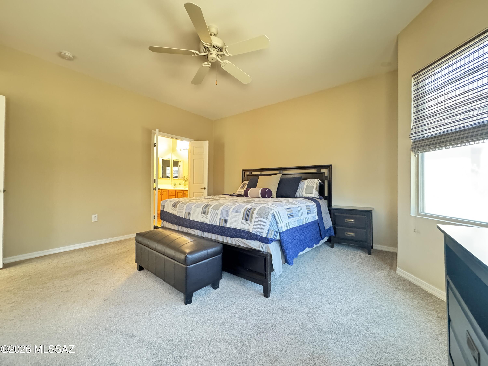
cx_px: 244
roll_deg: +0.0
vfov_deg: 85.7
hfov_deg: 102.1
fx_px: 197
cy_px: 183
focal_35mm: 14
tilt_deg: +0.5
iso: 1250
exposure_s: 1/30
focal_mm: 2.22
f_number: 2.2
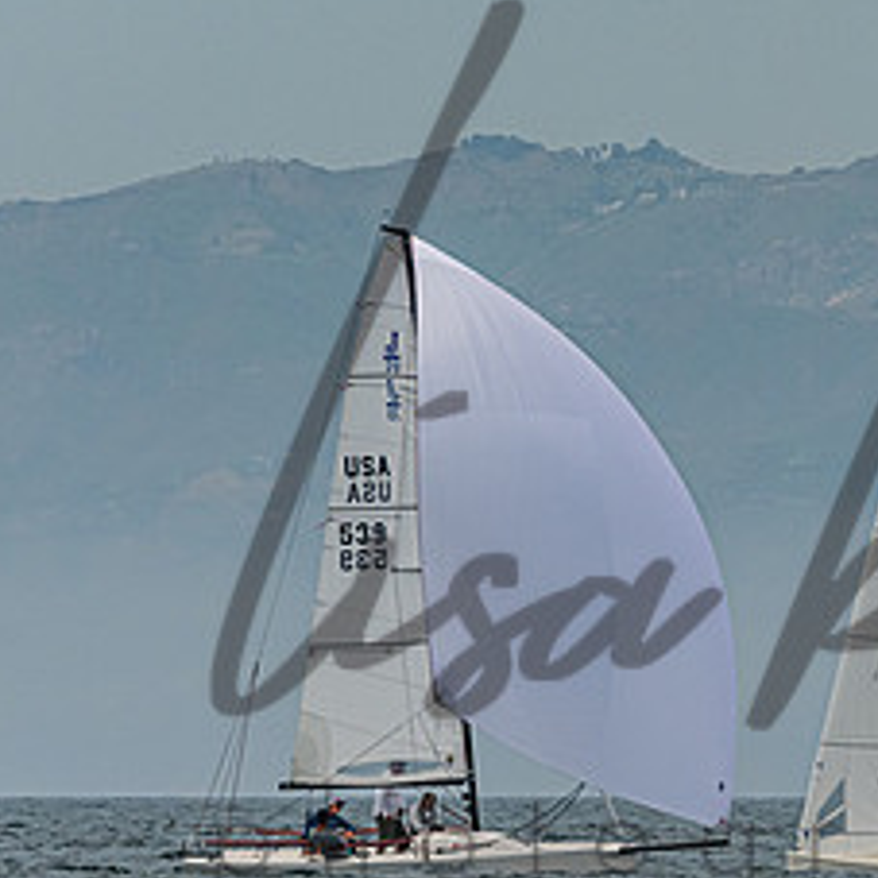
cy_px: 518
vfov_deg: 2.6
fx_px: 19341
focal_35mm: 674
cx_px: 786
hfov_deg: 2.6
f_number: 8
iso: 500
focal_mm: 230
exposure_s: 1/4000
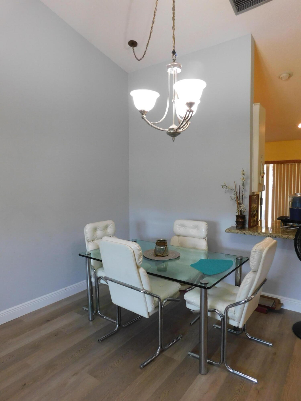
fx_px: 267
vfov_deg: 73.9
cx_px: 150
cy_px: 200
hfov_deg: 58.9
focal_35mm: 23
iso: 280
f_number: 3
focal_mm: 4
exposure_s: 1/30
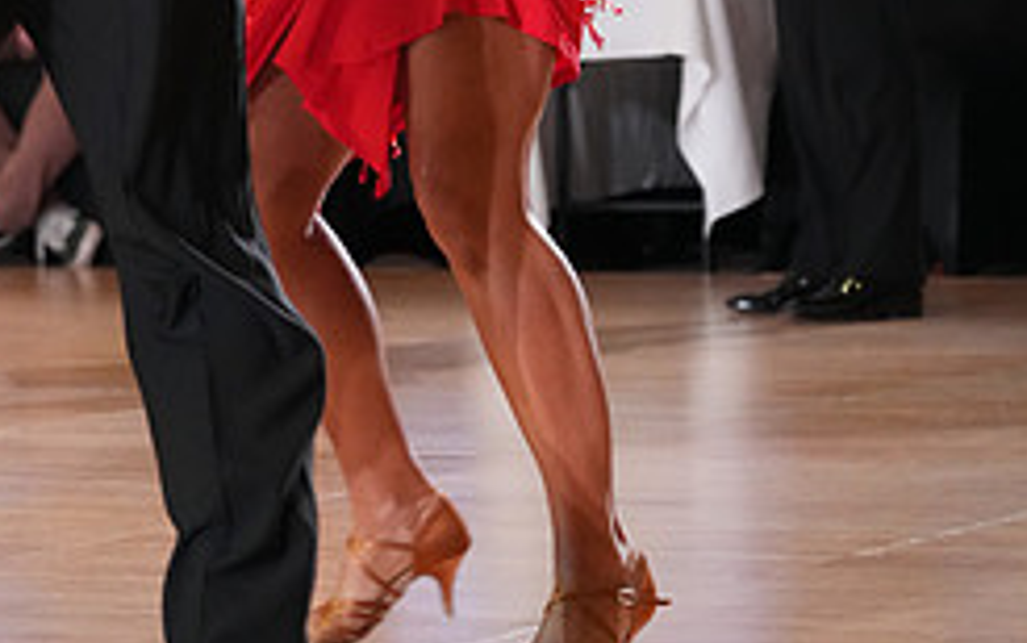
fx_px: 7056
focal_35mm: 252
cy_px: -301
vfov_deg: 5.2
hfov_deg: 8.3
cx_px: 248
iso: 5000
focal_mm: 105
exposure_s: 1/500
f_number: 4
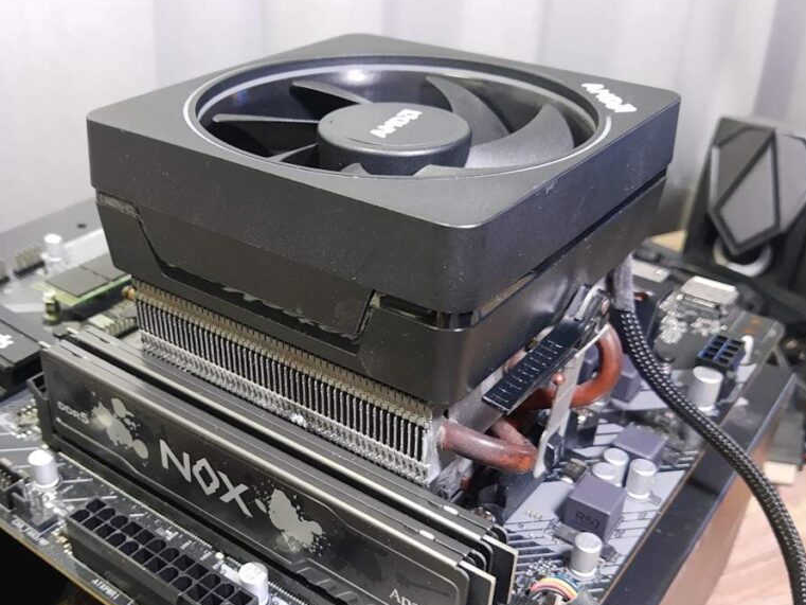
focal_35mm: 35
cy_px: 367
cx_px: 339
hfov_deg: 52.4
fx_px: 815
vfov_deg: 40.5
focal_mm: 3.95
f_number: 1.8
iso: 529
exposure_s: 1/25
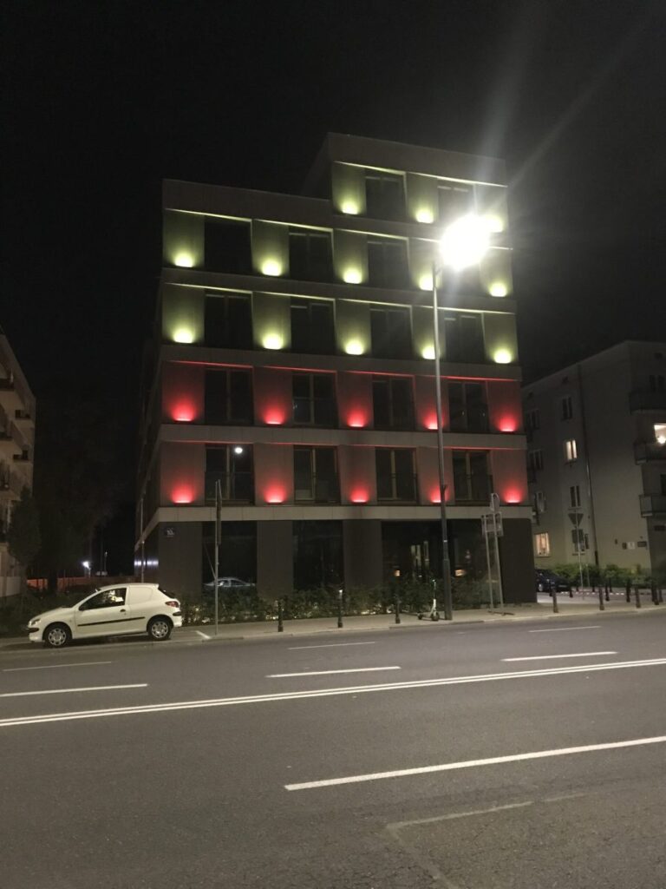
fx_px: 718
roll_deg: +1.0
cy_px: 444
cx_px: 333
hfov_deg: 49.7
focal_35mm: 28
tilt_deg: +11.5
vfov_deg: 63.4
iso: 125
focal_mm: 3.99
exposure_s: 1/4
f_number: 1.8
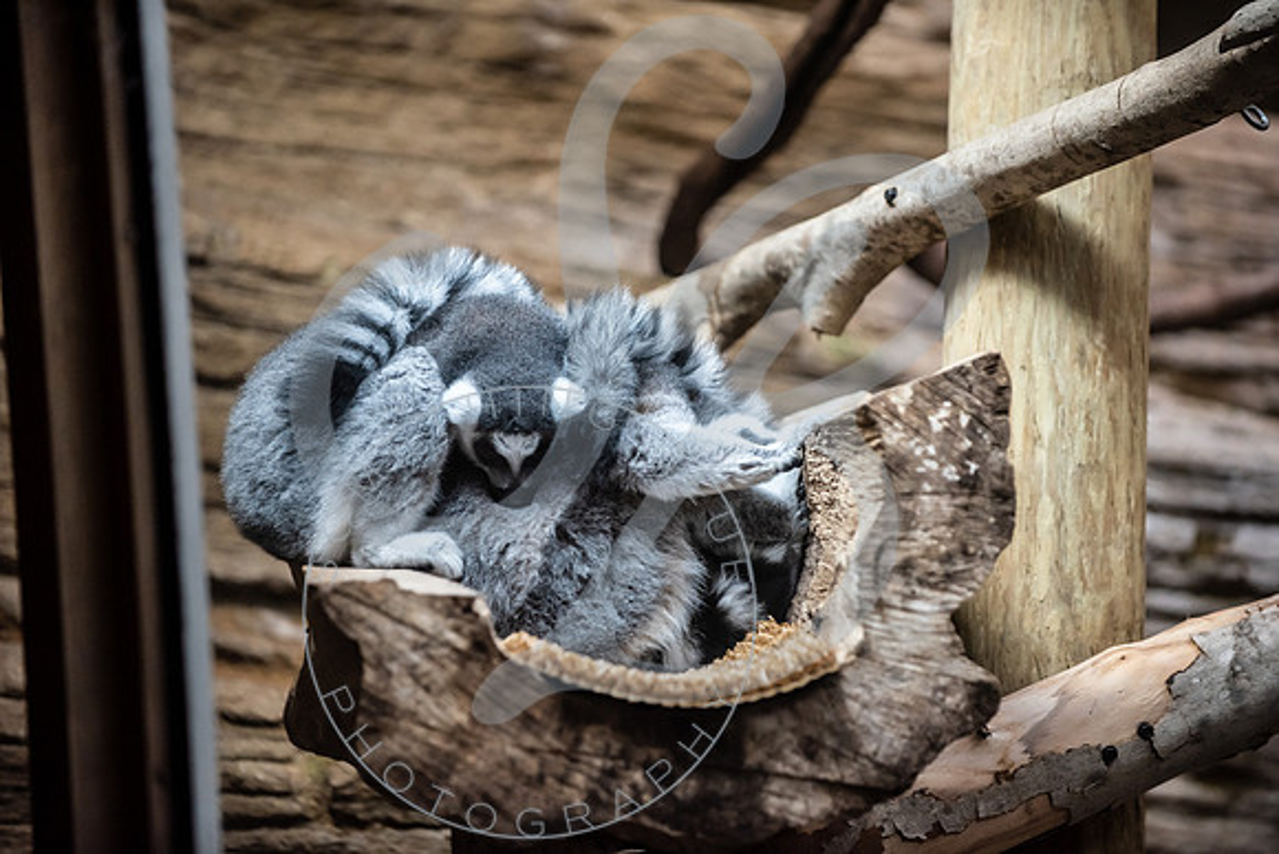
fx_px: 5686
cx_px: 640
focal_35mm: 160
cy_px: 427
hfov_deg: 12.8
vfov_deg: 8.6
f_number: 2.8
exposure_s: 1/160
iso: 1000
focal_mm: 160
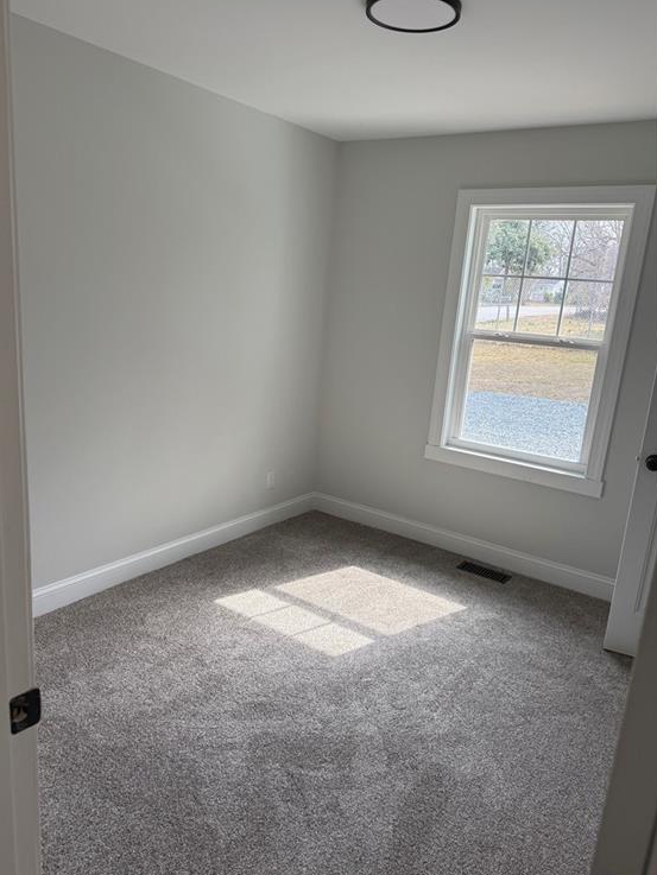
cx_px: 322
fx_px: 632
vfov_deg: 69.4
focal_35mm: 25
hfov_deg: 54.9
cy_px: 445
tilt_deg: -13.4
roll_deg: -5.4
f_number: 1.78
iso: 80
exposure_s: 1/285
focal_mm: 6.76
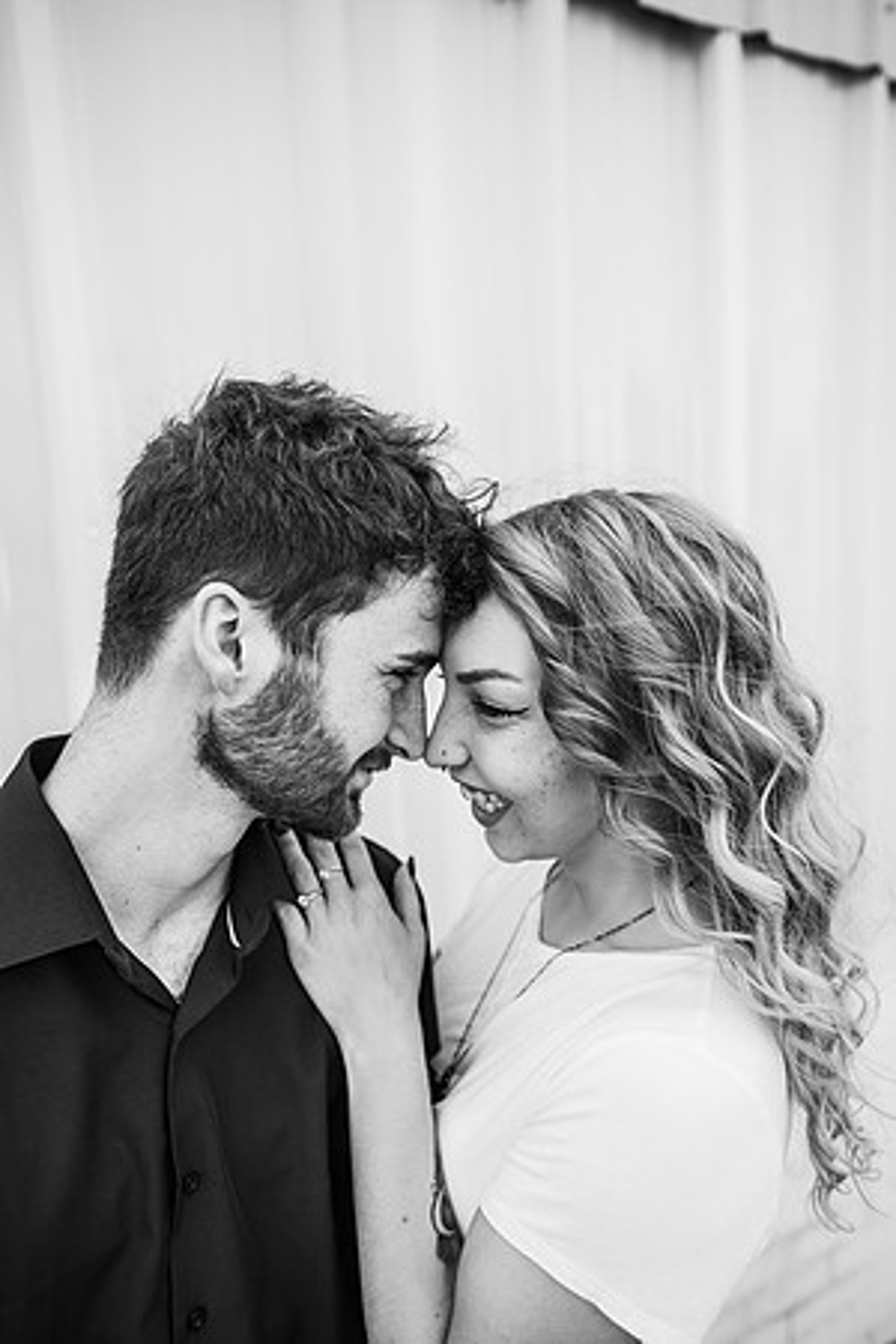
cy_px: 672
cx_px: 448
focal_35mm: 24
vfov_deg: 73.7
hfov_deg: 53.1
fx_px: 896
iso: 100
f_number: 2.8
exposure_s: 1/640
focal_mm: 24
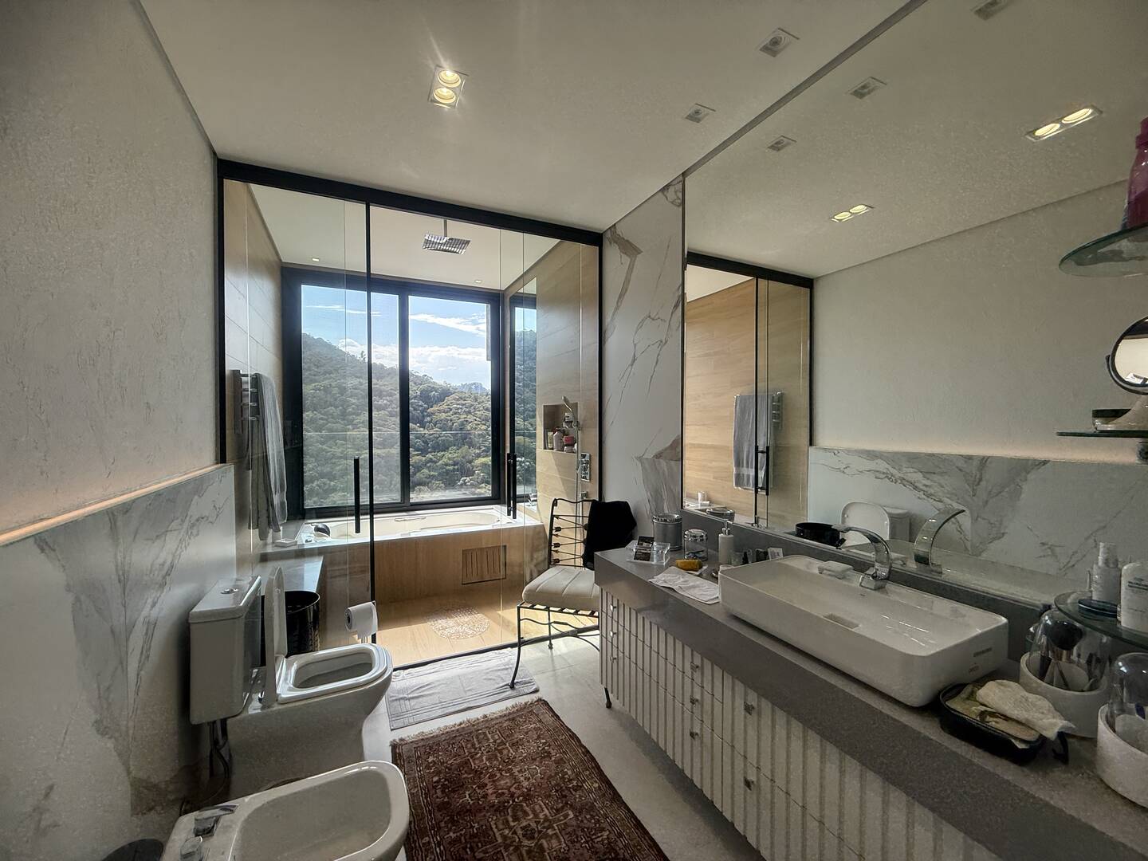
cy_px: 430
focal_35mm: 14
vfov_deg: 85.7
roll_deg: +0.2
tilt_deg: -0.5
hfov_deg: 102.1
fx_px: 464
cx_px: 574
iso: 64
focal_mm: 2.22
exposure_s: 1/540
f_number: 2.2
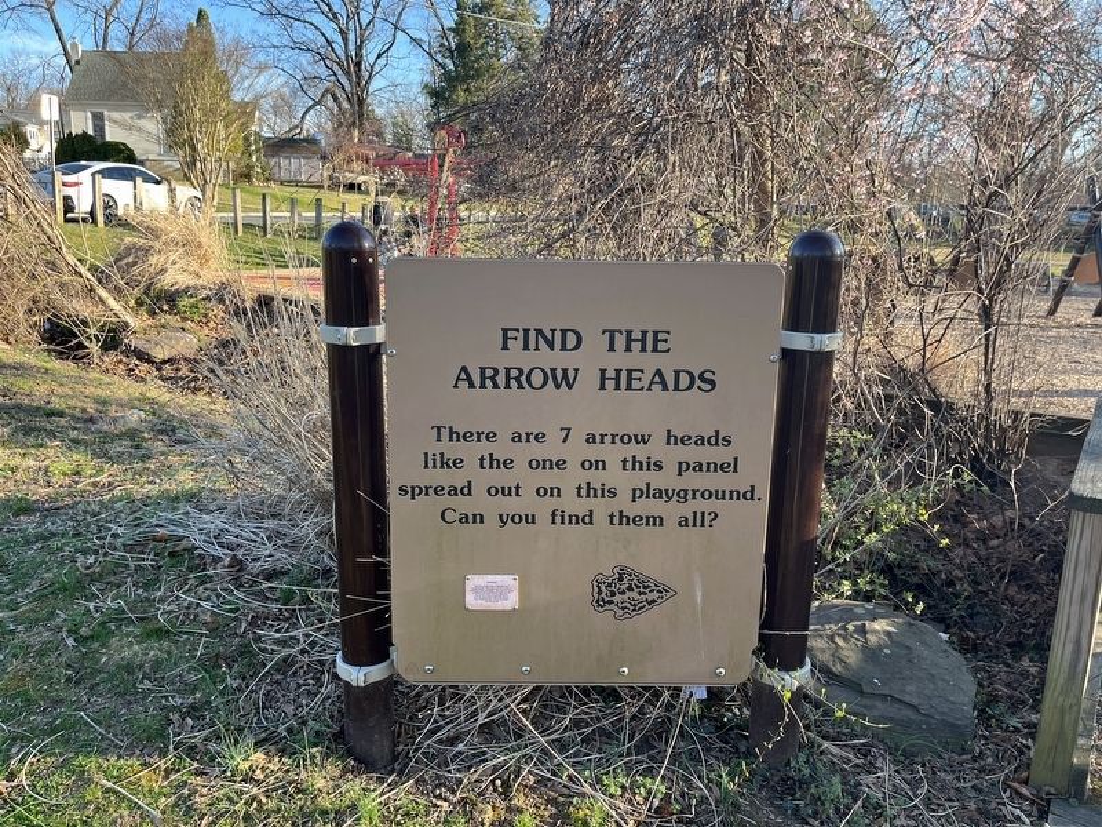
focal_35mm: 26
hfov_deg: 67.3
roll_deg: -1.0
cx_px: 551
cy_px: 414
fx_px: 828
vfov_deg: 53.1
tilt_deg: -11.0
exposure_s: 1/339
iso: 50
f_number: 1.6
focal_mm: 5.1
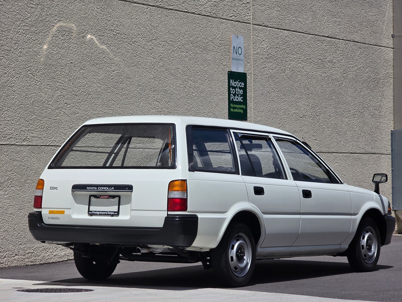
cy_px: 151
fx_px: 1336
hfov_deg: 17.1
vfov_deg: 12.9
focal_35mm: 115
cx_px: 201
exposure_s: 1/2643
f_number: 3.4
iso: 64
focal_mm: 18.6
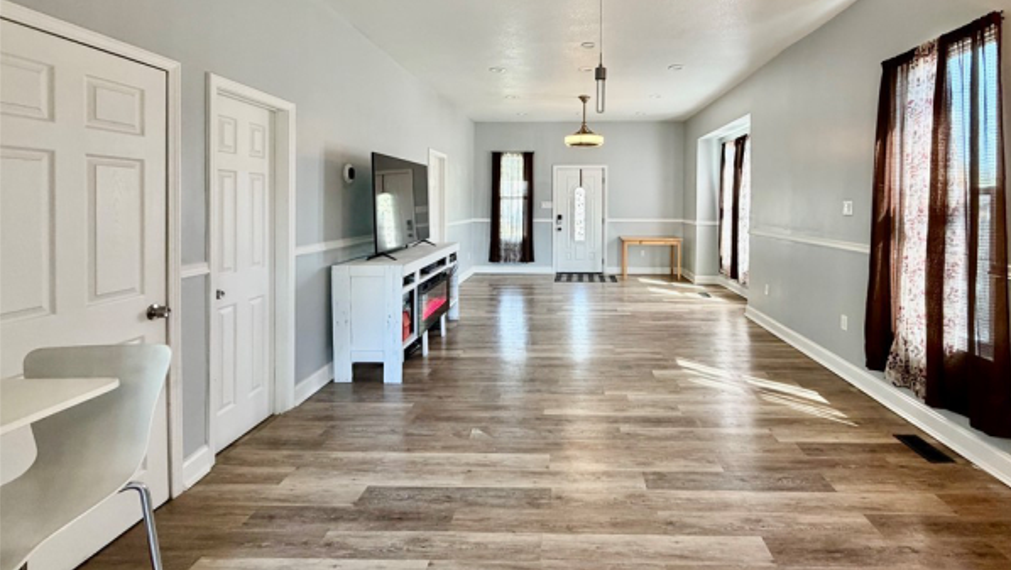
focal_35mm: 17
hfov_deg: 95.5
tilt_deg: -0.4
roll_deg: -0.2
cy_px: 206
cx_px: 562
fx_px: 456
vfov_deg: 62.9
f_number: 2.2
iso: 200
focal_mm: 2.22
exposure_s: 1/60
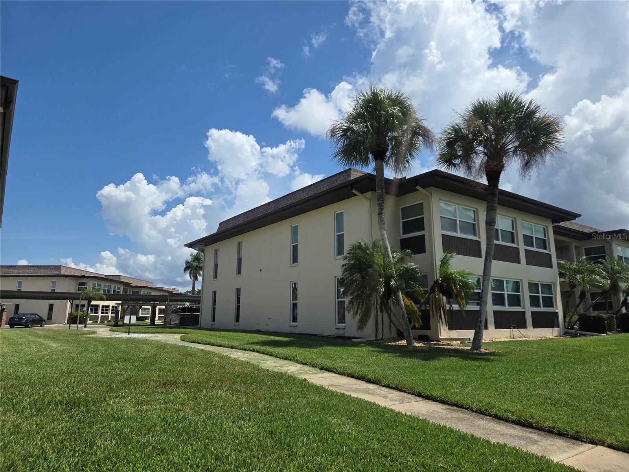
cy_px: 236
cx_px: 314
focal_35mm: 23
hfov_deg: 73.9
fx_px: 418
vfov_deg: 58.9
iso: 64
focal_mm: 5.4
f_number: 1.8
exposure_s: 1/7891
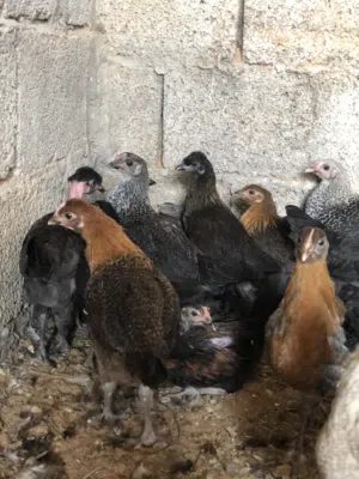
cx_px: 180
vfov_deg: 33.8
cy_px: 240
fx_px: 788
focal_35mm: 57
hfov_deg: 25.7
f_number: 2.8
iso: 250
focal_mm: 6.6
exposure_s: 1/30
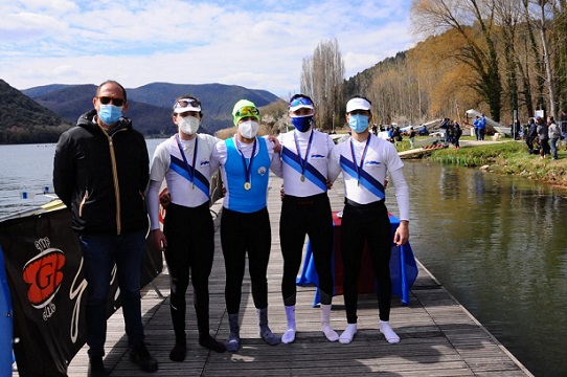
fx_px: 519
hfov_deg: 57.3
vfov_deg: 39.9
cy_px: 188
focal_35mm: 33
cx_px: 284
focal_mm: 22
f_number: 9
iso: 1600
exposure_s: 1/3200
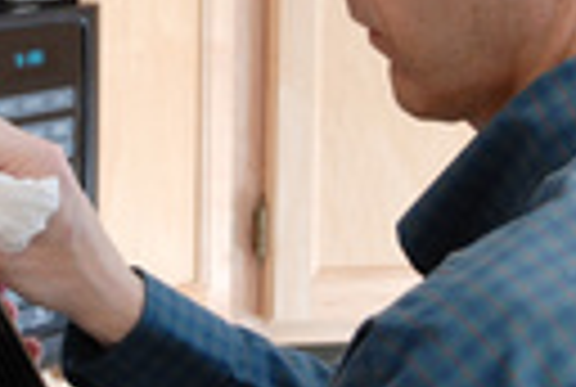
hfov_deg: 14.7
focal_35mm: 139
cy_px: 115
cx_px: 218
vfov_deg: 9.9
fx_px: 2229
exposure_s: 1/4
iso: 100
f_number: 4.5
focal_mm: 28
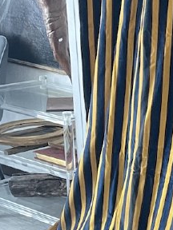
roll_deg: -3.4
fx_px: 693
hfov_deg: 12.4
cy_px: 139
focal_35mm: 104
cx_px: 356
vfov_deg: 18.9
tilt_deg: -16.0
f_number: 1.6
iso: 400
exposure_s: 1/60
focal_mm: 5.1
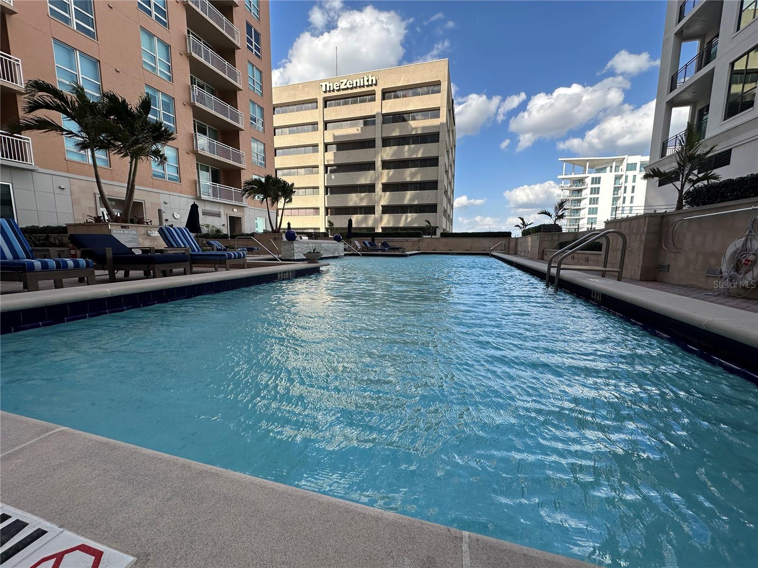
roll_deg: -0.3
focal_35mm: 14
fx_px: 307
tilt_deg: -6.8
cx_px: 379
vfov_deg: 85.7
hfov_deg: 102.1
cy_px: 284
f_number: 2.2
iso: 40
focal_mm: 2.22
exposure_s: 1/654
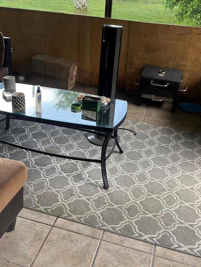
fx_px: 302
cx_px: 95
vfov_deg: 47.4
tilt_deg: -23.4
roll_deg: -2.5
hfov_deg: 36.8
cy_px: 99
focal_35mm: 39
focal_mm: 5.1
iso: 125
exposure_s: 1/121
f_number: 1.6
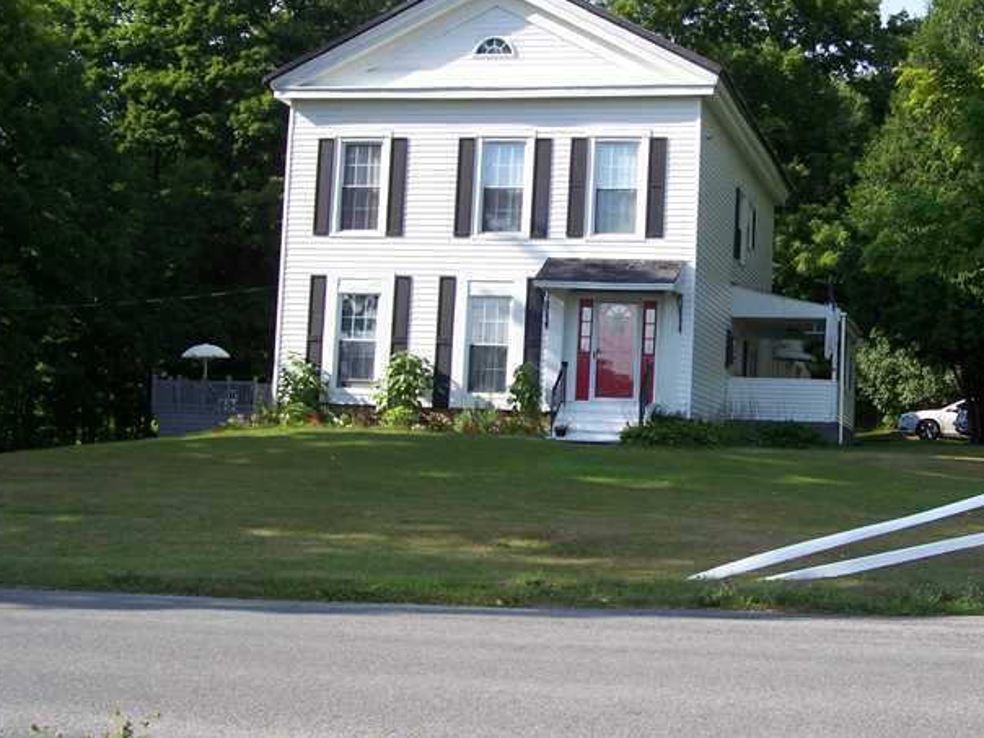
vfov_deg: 27.4
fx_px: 1507
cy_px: 277
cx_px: 629
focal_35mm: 53
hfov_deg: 35.9
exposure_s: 1/500
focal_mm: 6.7
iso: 64
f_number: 2.8
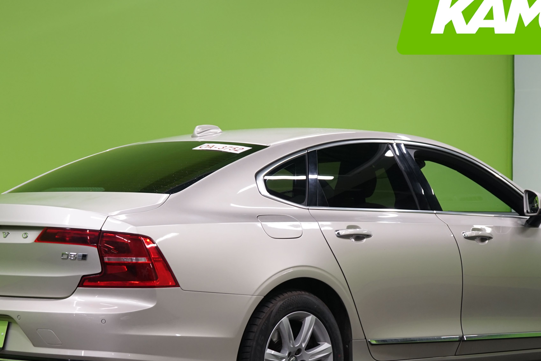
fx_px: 1593
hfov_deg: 19.3
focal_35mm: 106
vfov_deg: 12.9
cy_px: 261
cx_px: 277
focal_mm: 60
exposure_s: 1/50
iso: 640
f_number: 5
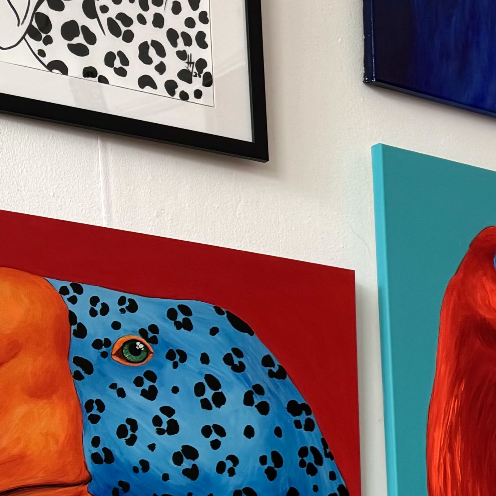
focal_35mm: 93
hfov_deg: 17.0
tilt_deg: -3.8
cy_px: 714
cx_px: 738
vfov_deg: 17.1
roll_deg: +1.5
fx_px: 1508
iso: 125
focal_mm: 6.76
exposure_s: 1/121
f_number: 1.78
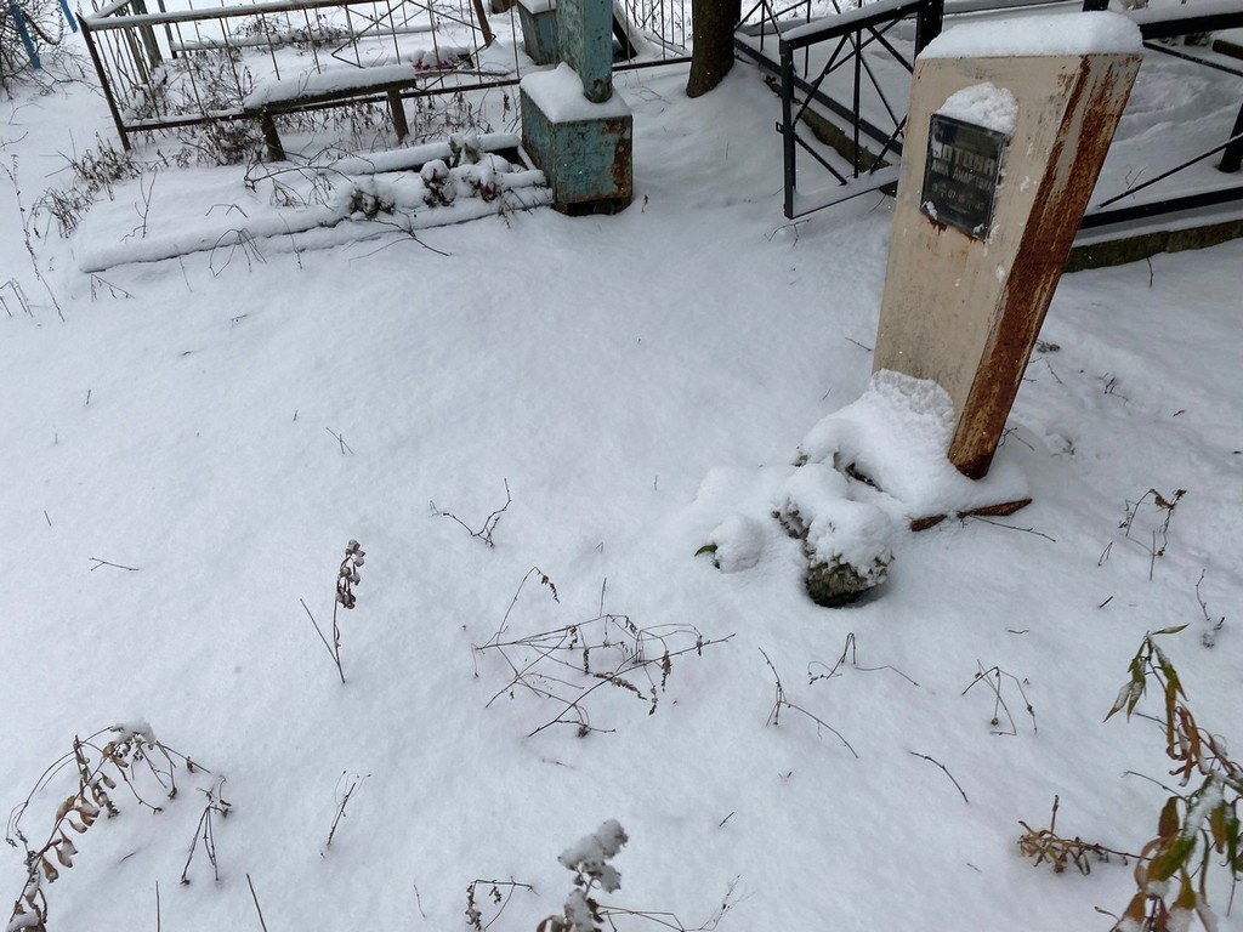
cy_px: 466
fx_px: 934
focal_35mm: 26
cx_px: 622
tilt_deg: -30.4
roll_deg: -1.4
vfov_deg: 53.1
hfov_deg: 67.3
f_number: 1.8
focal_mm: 4.25
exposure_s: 1/394
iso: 32
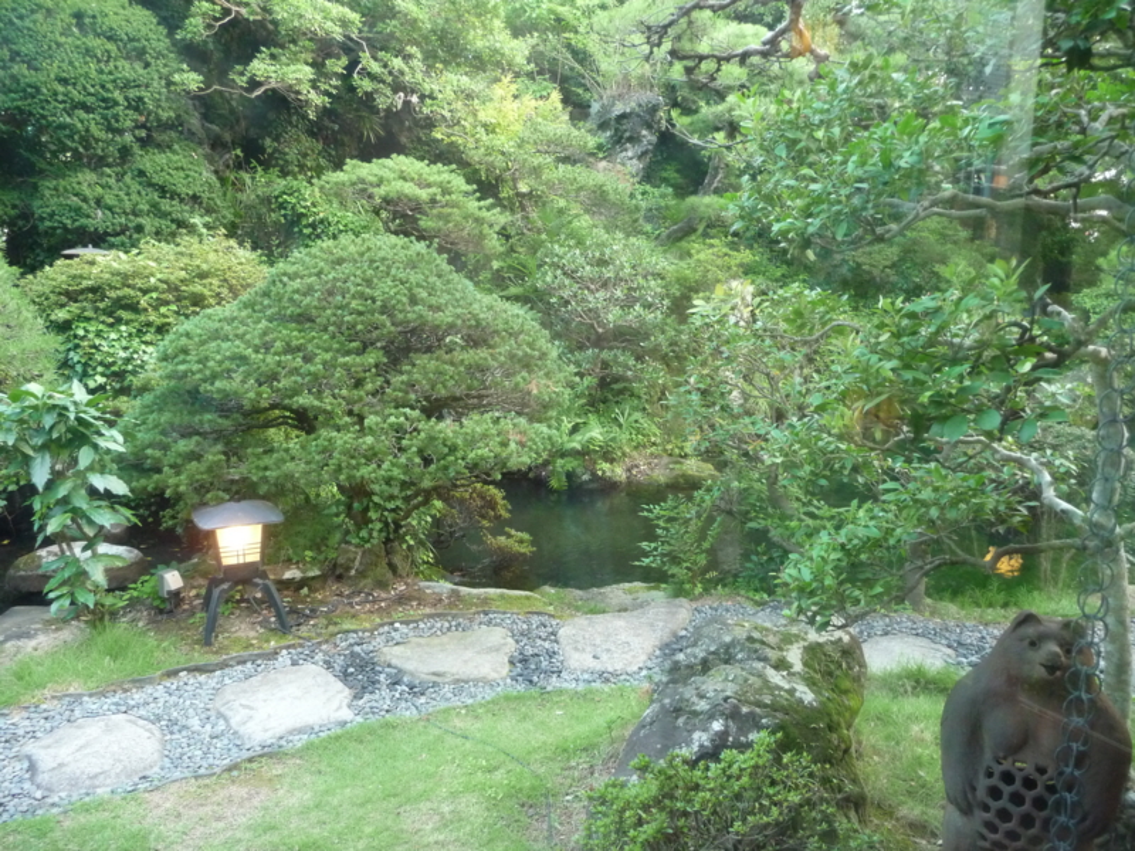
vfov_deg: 49.7
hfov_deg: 63.4
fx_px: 918
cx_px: 568
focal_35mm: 28
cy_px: 426
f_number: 3.3
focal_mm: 4.7
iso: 400
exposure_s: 1/25
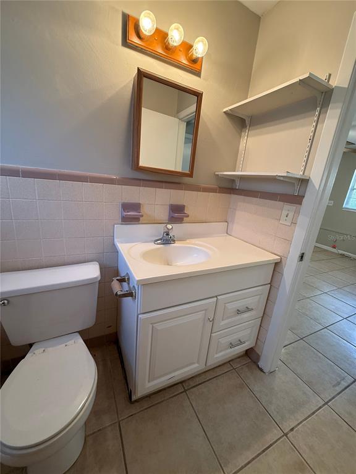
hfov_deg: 85.7
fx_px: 192
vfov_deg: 102.1
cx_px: 178
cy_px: 237
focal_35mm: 14
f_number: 2.2
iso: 200
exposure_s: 1/60
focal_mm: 2.22
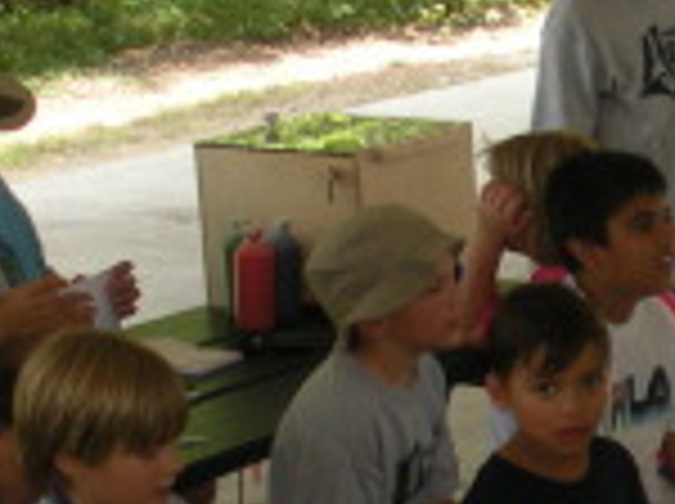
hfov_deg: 12.2
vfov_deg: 9.6
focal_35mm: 154
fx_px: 2998
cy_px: 396
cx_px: 1030
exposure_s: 1/86.5
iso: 88
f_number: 3.5
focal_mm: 6.3
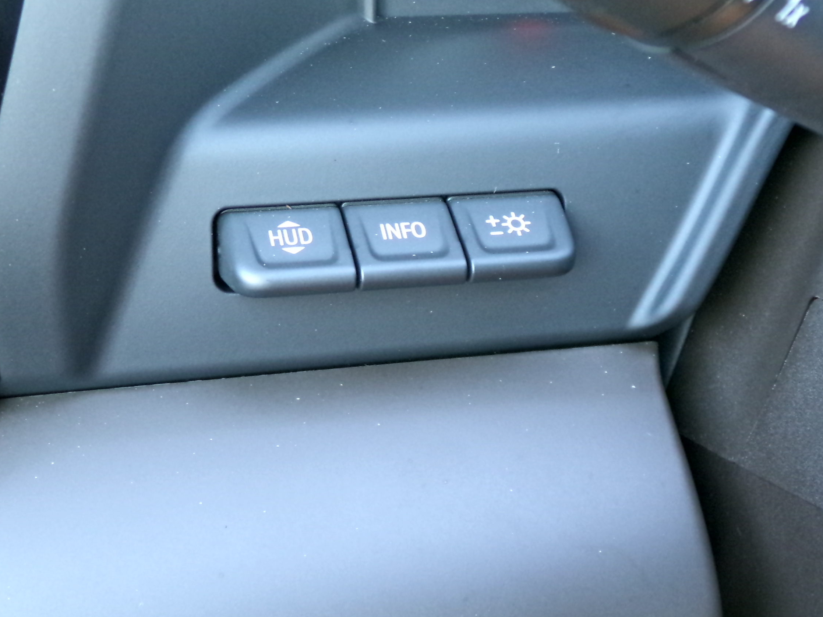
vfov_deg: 26.9
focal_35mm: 54
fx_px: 1284
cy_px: 233
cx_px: 362
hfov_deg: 35.5
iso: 513
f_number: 4
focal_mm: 6.6
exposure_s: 1/17
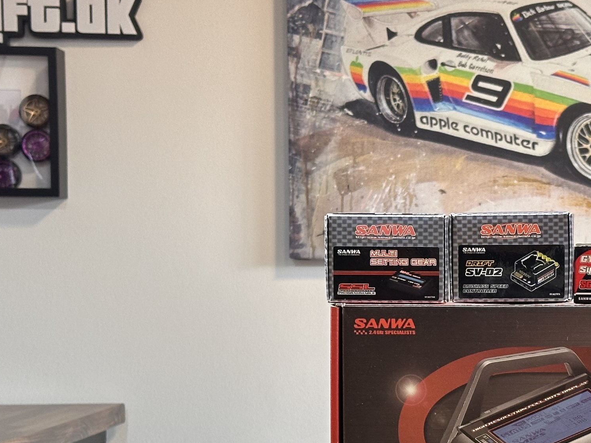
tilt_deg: -4.0
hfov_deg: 20.2
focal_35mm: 96
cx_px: 479
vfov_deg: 15.2
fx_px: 1639
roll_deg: -0.8
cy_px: 396
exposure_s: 1/50
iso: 160
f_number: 1.78
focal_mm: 6.86
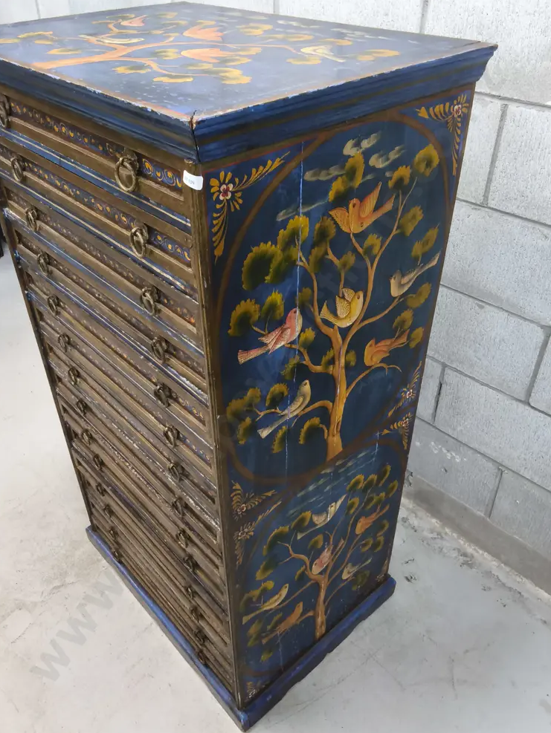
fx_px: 594
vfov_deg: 63.4
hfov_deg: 49.8
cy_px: 376
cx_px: 267
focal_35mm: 28
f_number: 2
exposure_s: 1/50
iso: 320
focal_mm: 2.87
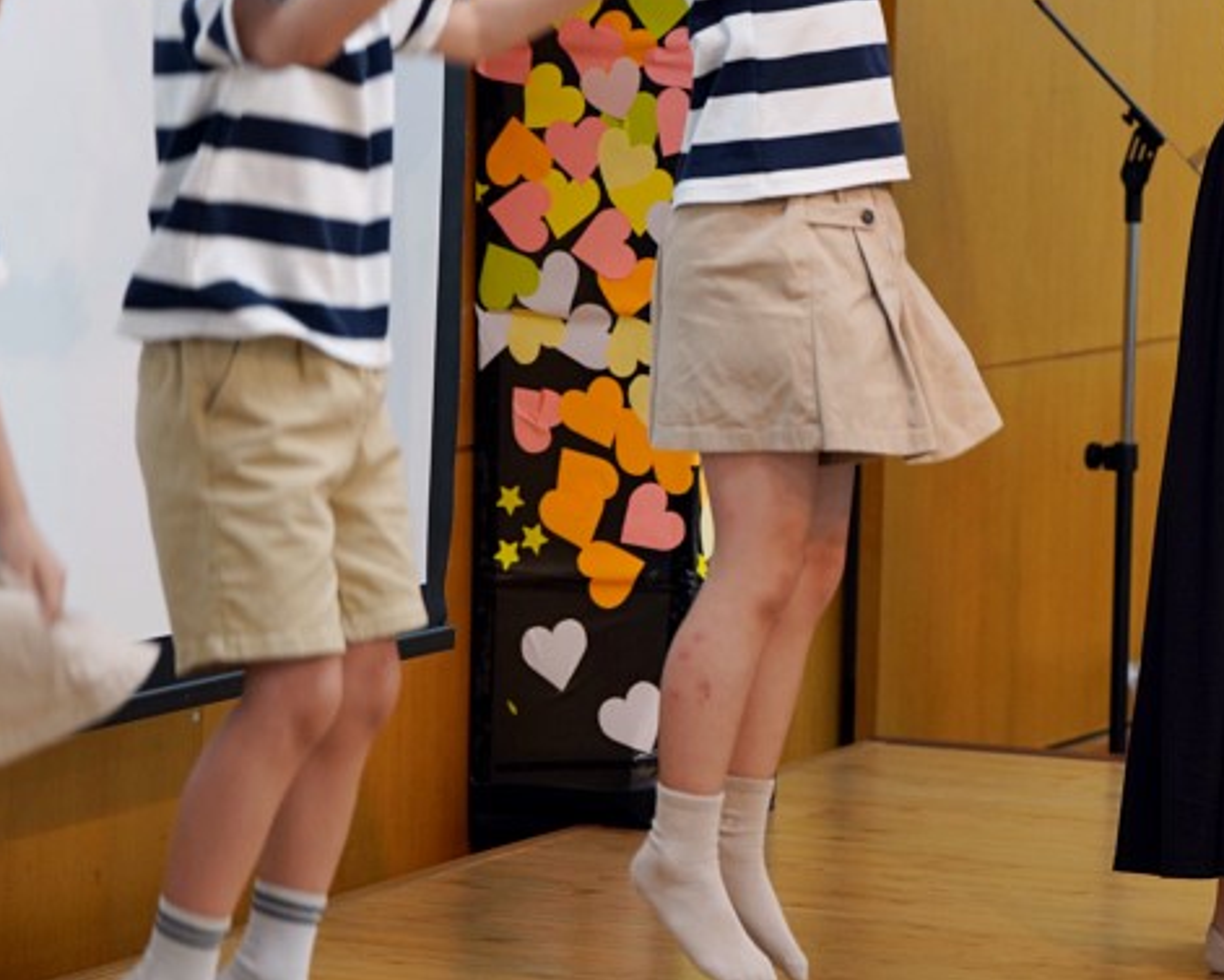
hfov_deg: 9.6
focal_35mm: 201
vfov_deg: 7.7
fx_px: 7283
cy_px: 205
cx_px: 704
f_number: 4
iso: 1000
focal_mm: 112
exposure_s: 1/160
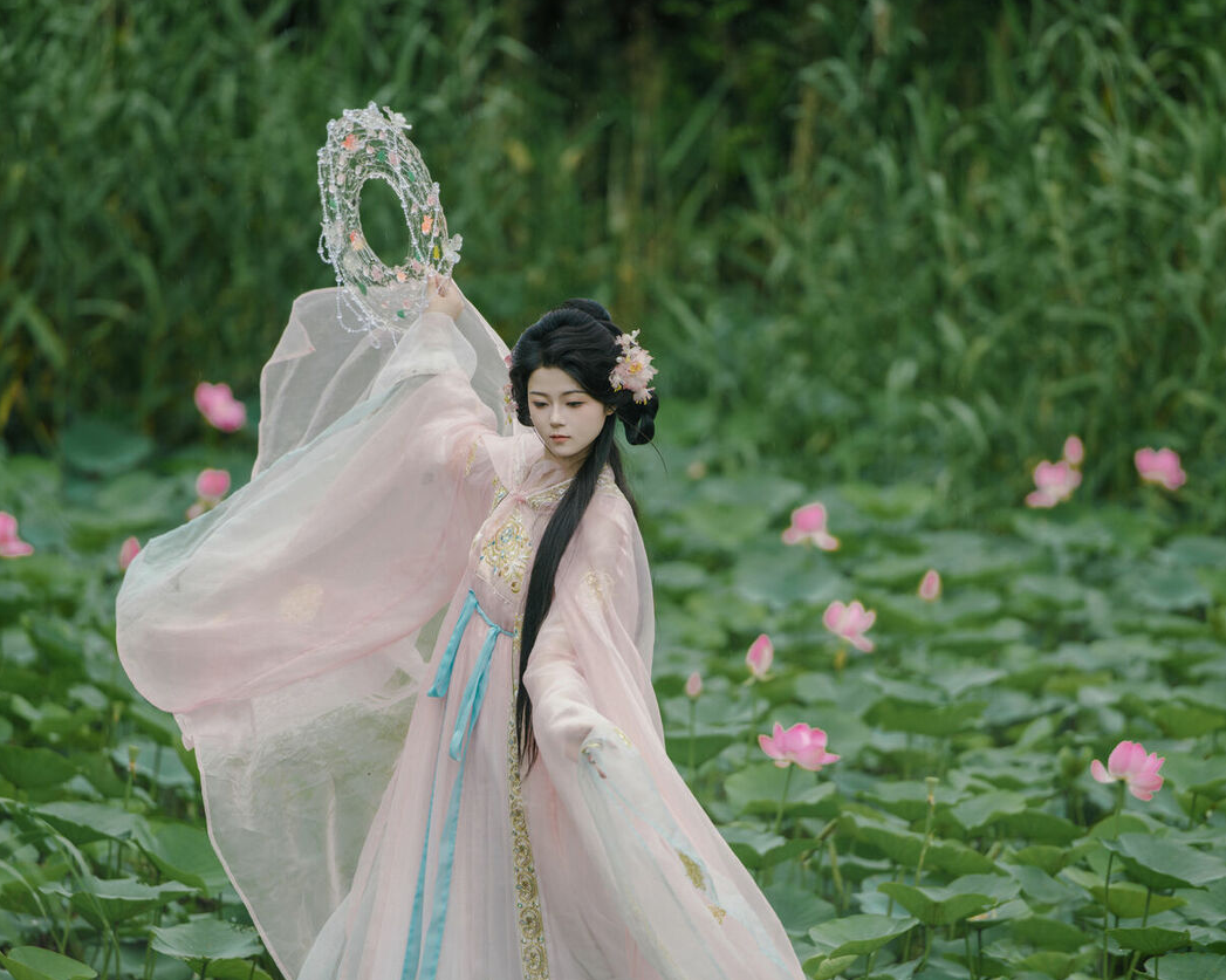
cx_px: 612
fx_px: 10193
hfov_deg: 6.9
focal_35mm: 281
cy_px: 626
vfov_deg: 5.5
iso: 100
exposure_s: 1/400
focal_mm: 200
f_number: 2.8
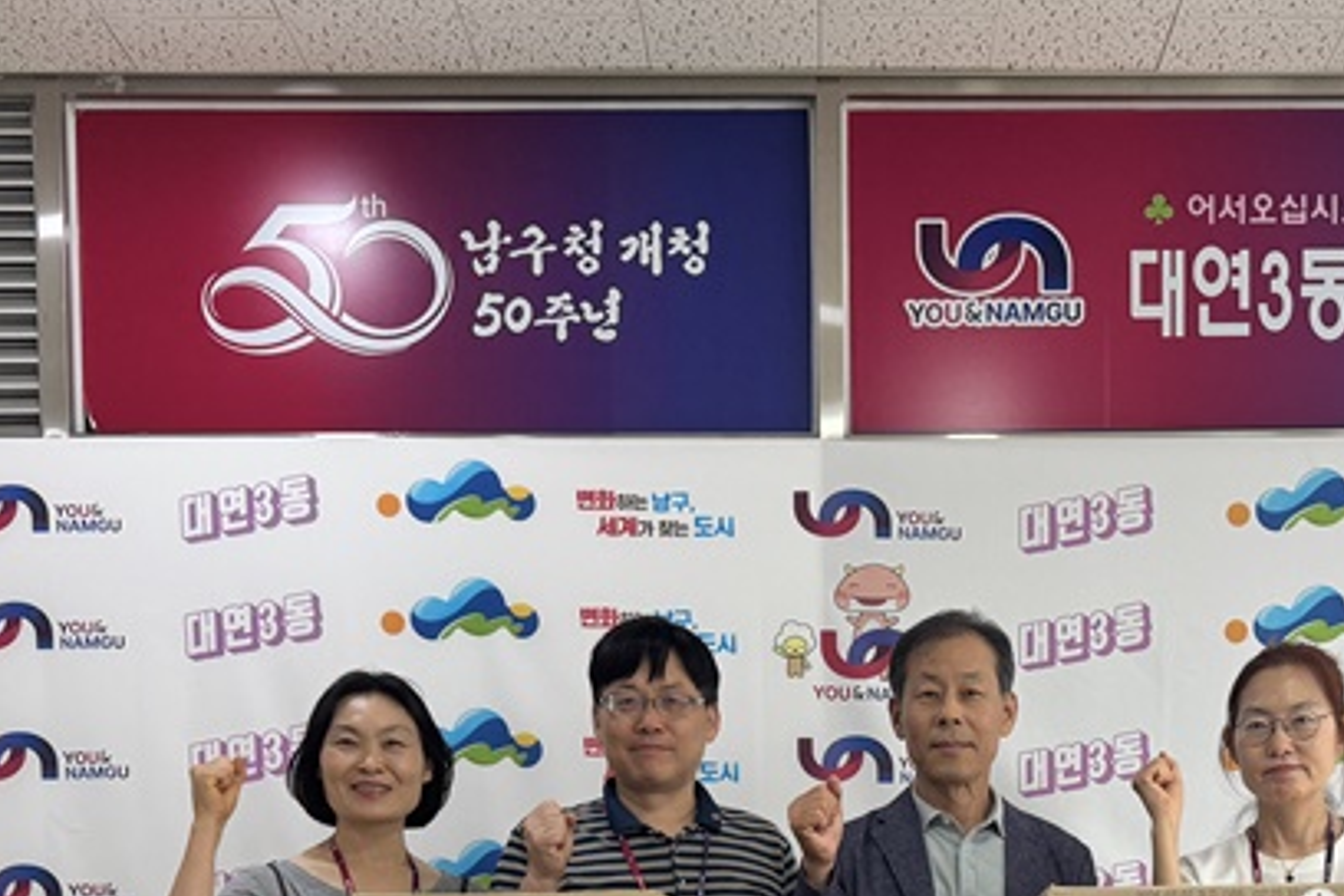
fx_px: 2053
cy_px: 1092
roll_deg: +1.5
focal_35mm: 55
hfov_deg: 36.0
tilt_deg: -1.8
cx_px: 866
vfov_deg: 22.6
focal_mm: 6.76
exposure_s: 1/60
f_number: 1.78
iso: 160
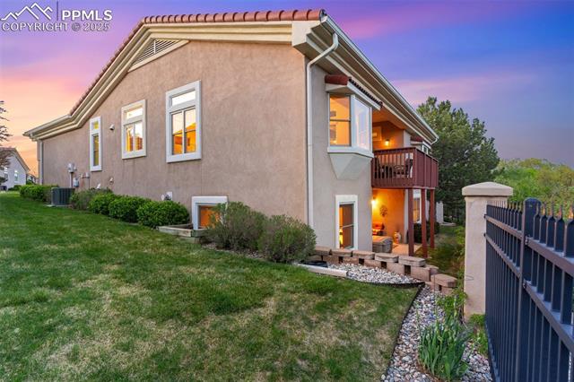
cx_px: 287
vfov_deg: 70.4
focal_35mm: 17
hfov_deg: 93.3
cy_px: 191
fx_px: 271
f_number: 8
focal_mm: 17
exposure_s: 1/6
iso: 1000
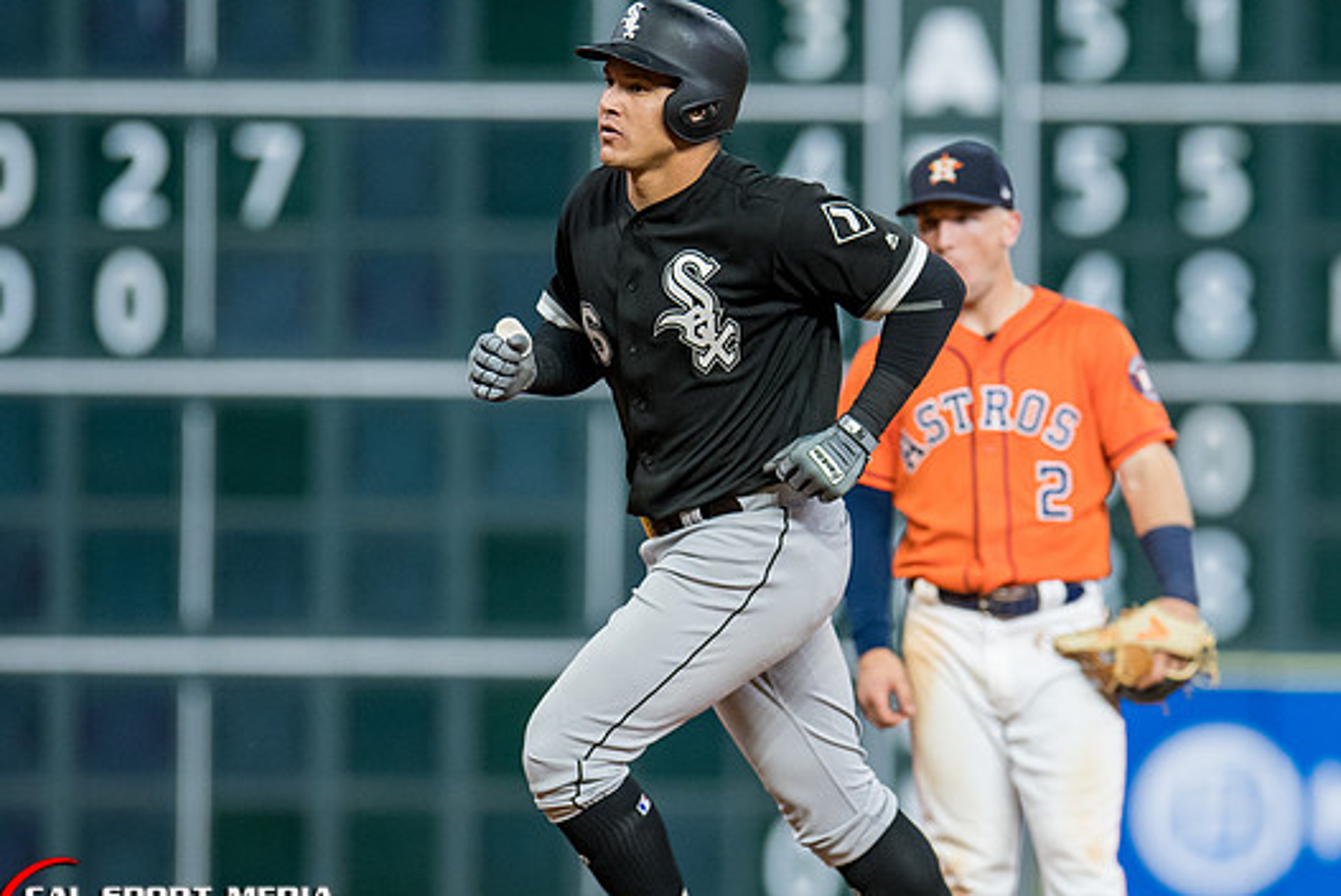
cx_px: 816
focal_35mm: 771
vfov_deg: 1.8
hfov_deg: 2.7
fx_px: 28734
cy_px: 442
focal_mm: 400
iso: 2500
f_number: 4
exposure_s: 1/1000
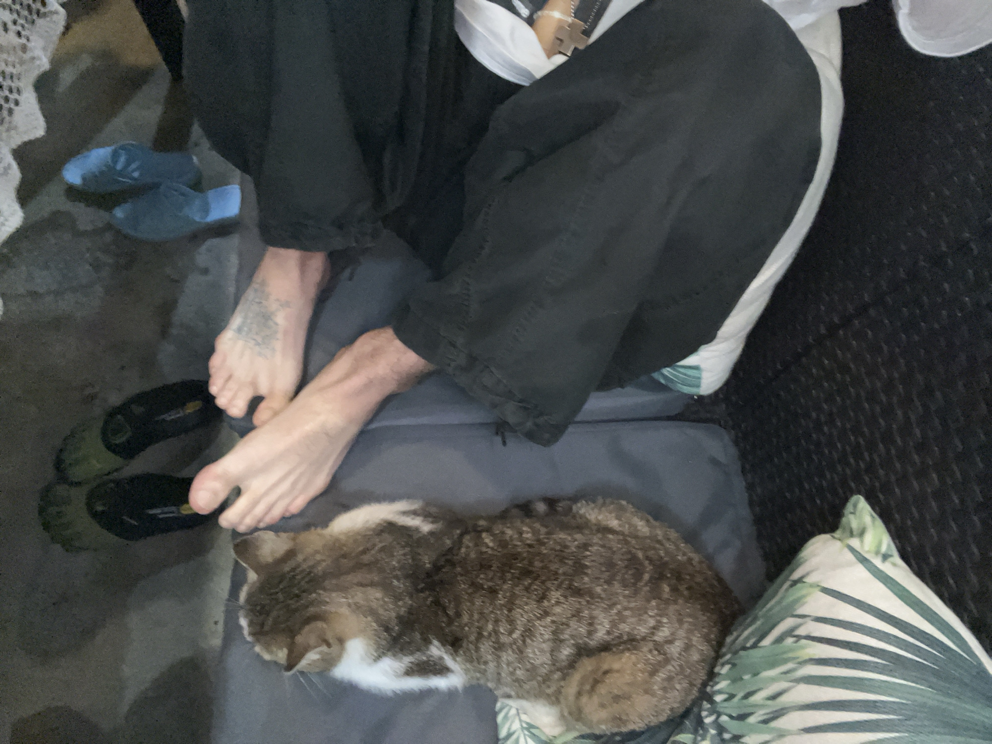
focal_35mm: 23
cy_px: 372
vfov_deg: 58.9
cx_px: 496
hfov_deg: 73.9
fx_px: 659
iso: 1600
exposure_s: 1/18
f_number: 2.2
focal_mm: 2.71
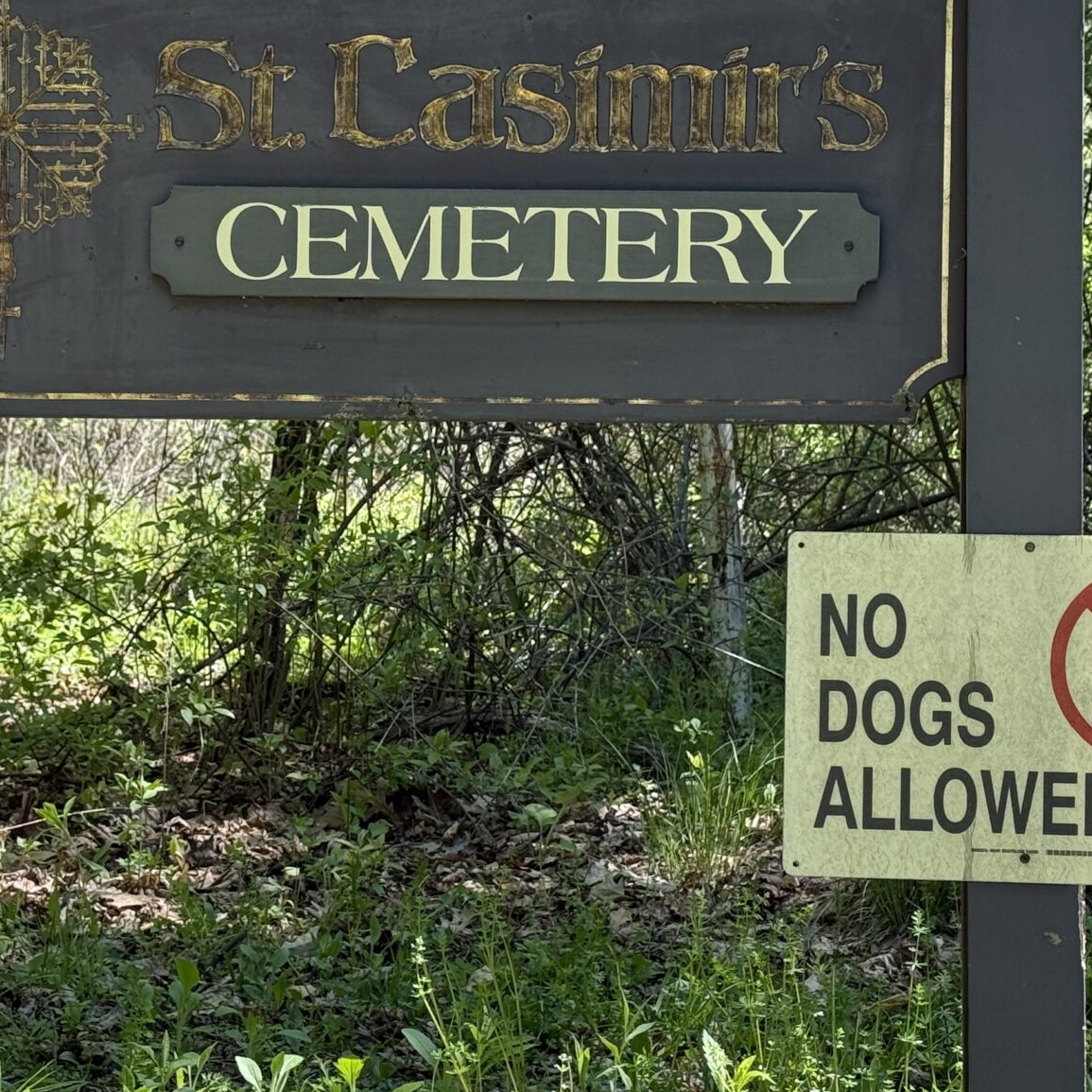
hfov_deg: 18.4
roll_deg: -0.2
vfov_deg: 18.5
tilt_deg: -1.1
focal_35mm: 94
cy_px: 570
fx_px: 3355
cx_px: 391
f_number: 1.78
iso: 64
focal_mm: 6.76
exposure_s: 1/675
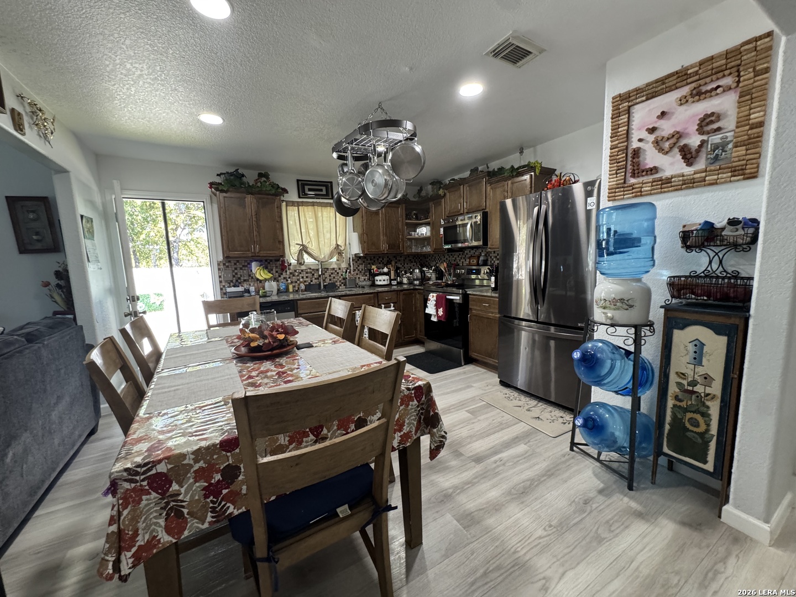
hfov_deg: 102.1
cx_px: 398
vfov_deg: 85.7
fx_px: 322
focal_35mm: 14
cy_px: 298
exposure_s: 1/60
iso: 320
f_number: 2.2
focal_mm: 2.22
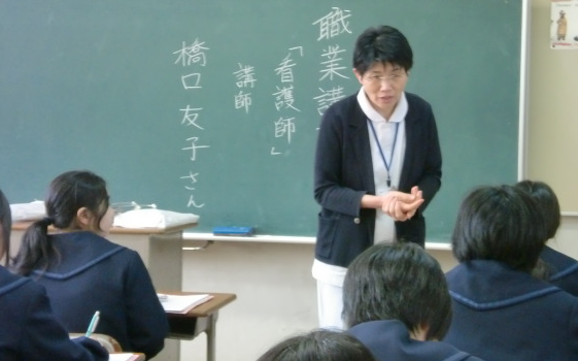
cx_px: 308
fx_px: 1543
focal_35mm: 98
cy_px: 149
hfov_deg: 21.2
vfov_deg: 13.3
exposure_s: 1/20
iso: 400
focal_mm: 14.49
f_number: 5
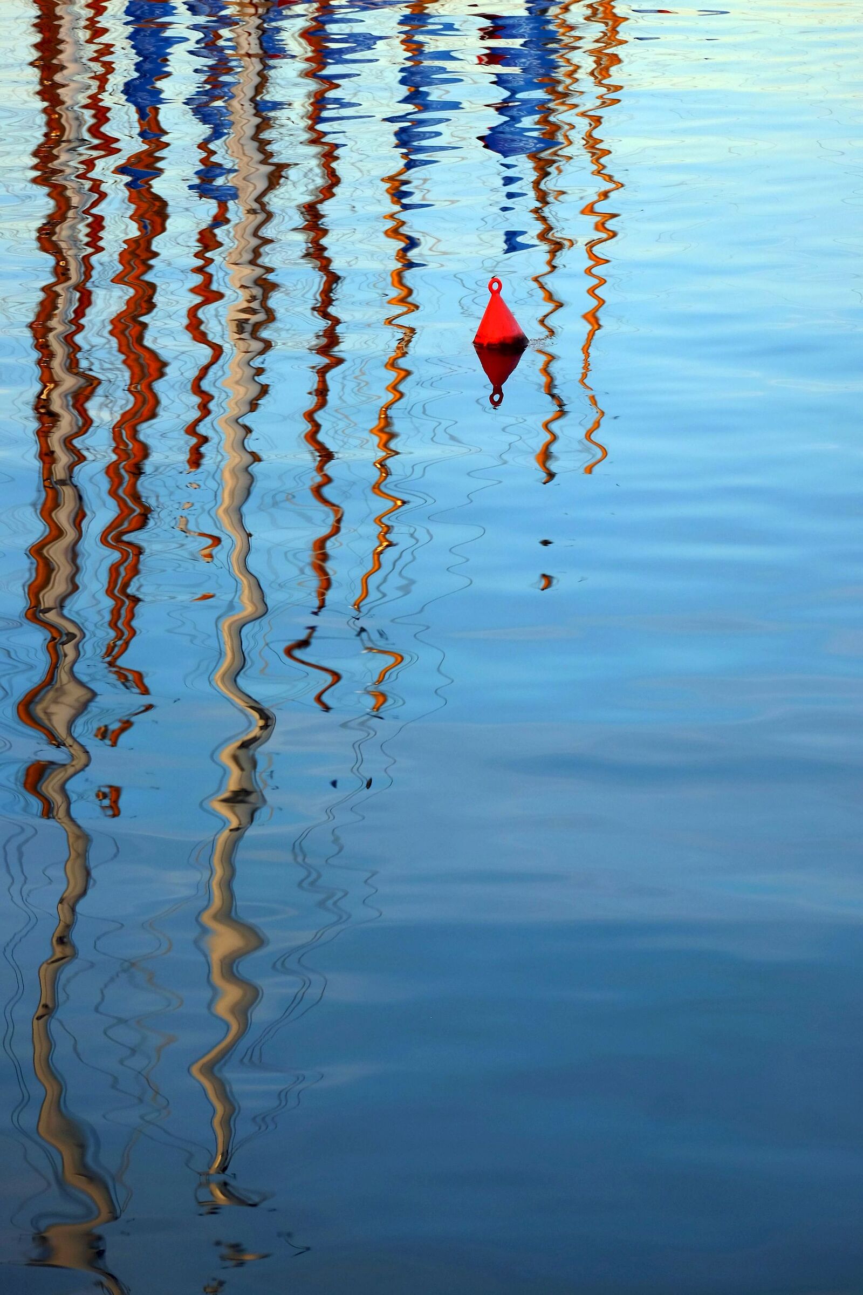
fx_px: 5142
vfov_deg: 14.3
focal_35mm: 143
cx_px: 432
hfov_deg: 9.6
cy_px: 648
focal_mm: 95.4
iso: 200
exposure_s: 1/110
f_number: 5.4
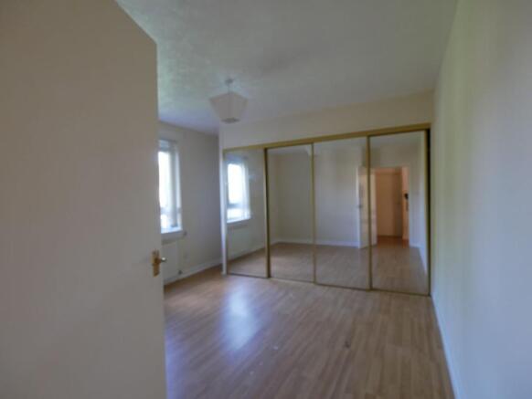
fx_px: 277
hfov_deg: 87.7
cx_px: 266
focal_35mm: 18
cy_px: 200
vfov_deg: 71.6
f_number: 4
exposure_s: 1/60
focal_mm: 9
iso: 640
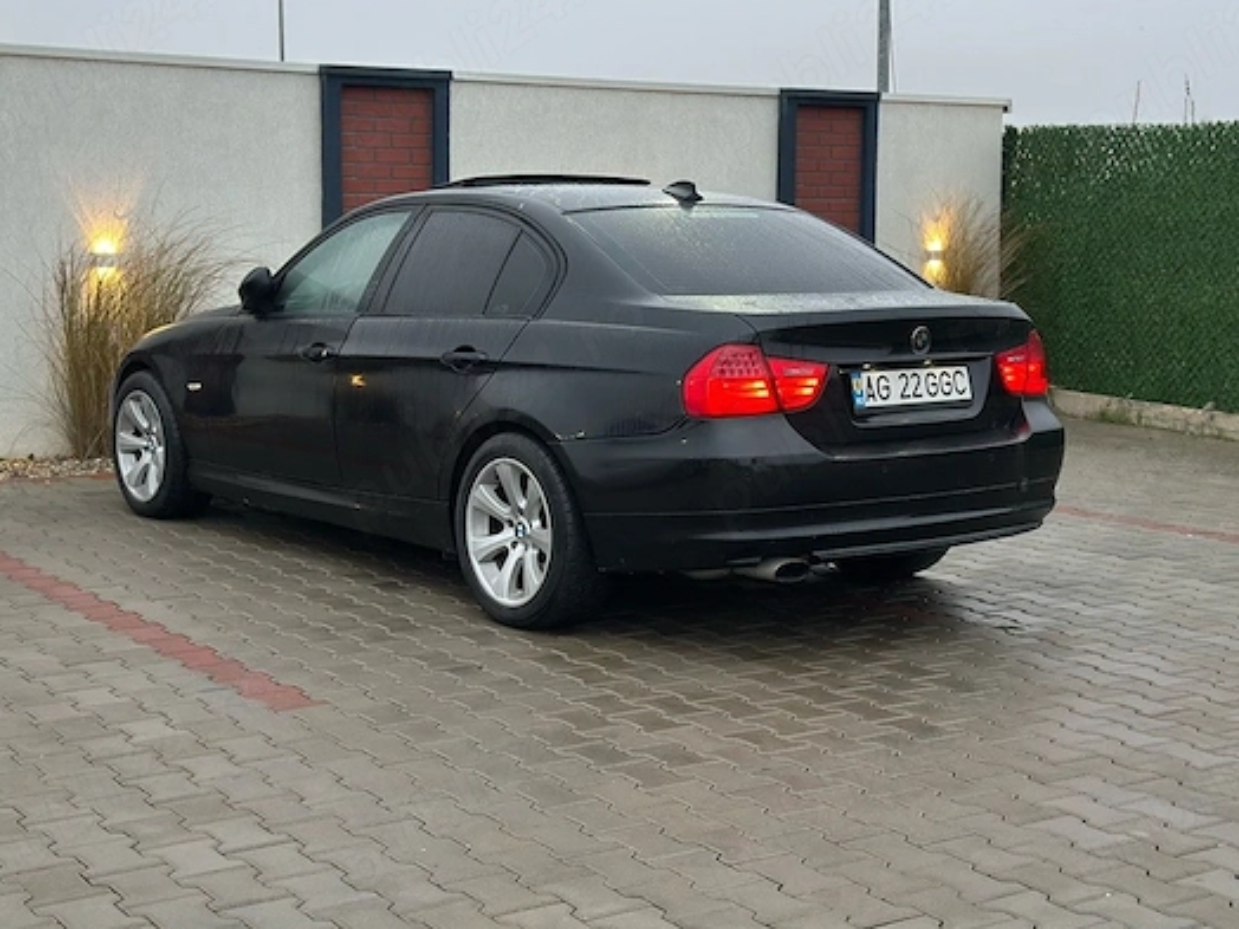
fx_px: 1969
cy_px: 421
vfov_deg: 26.5
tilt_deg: -5.3
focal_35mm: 55
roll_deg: -0.3
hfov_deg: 34.9
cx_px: 586
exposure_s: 1/50
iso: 100
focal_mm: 6.86
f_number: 1.78
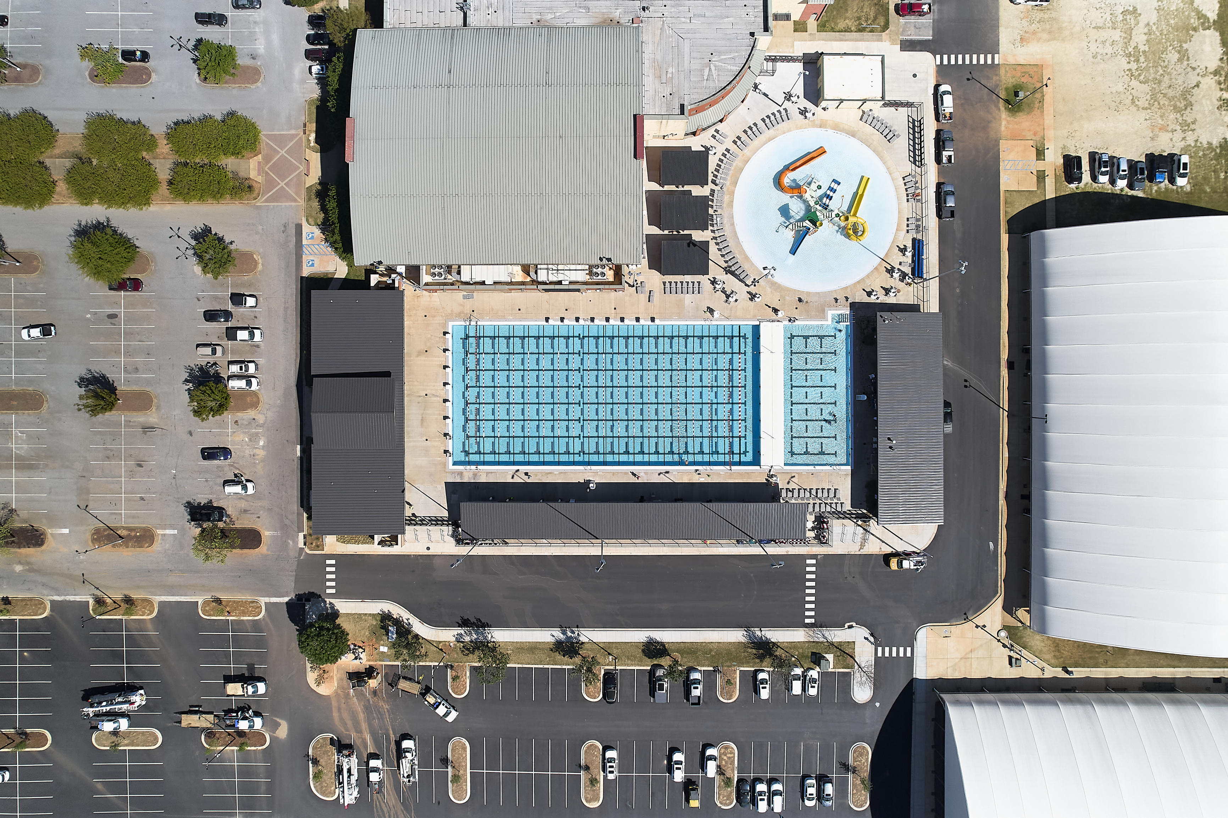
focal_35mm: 22
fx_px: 750
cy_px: 409
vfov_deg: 57.2
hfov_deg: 78.6
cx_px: 614
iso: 400
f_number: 2.8
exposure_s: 1/725
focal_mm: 8.38
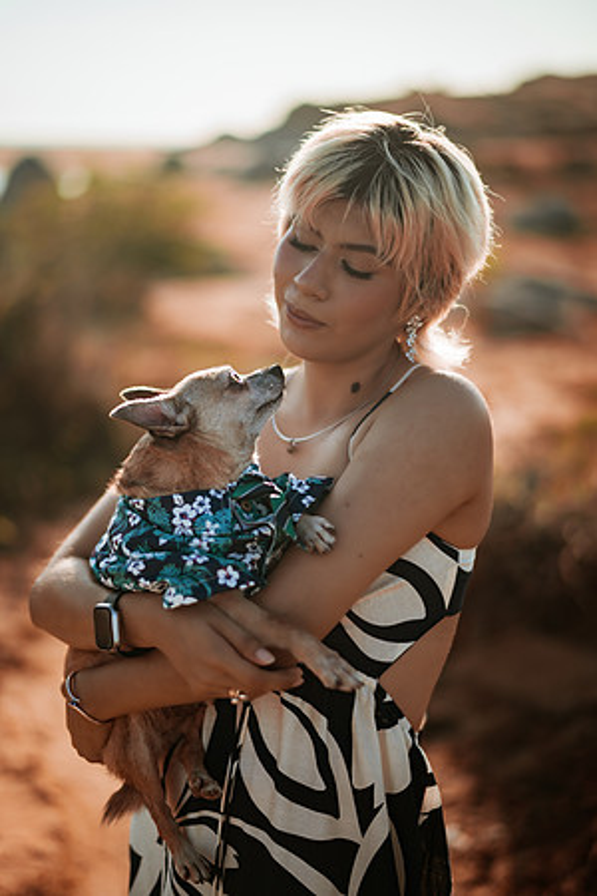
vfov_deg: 34.5
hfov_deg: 23.4
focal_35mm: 58
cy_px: 448
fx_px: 1443
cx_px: 298
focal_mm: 58
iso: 100
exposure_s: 1/5000
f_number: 1.4
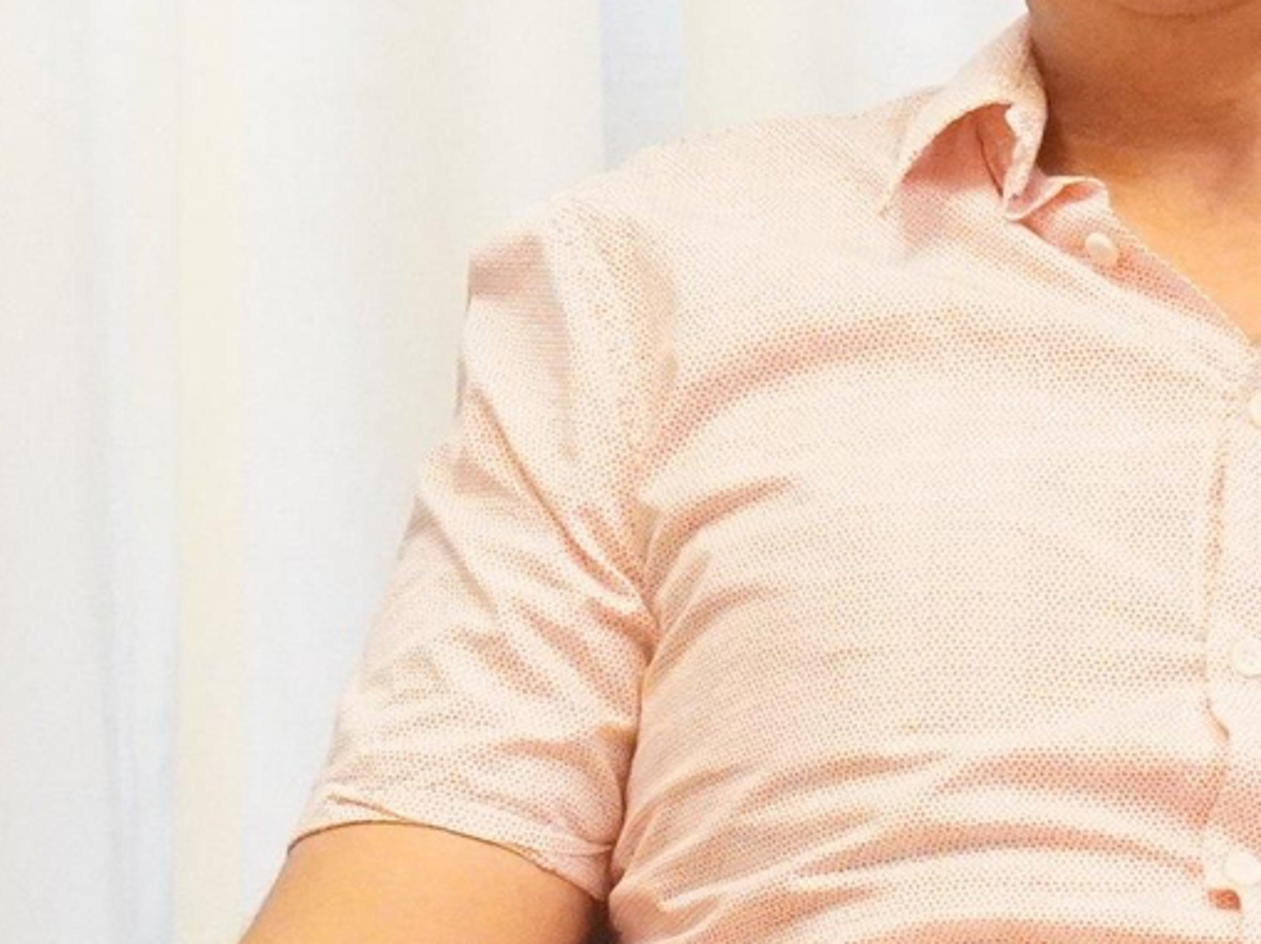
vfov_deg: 3.7
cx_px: 515
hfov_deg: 5.0
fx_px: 14452
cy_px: 650
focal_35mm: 397
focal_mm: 70
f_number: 6.3
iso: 6400
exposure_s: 1/200
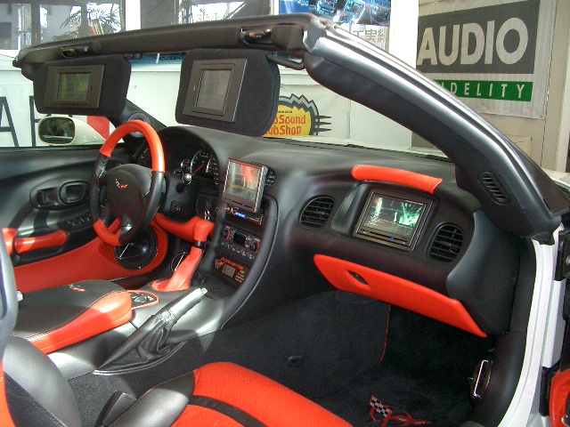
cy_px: 214
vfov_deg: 40.7
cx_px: 285
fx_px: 576
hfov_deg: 52.6
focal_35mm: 35
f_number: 2.6
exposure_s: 1/40
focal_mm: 5.8
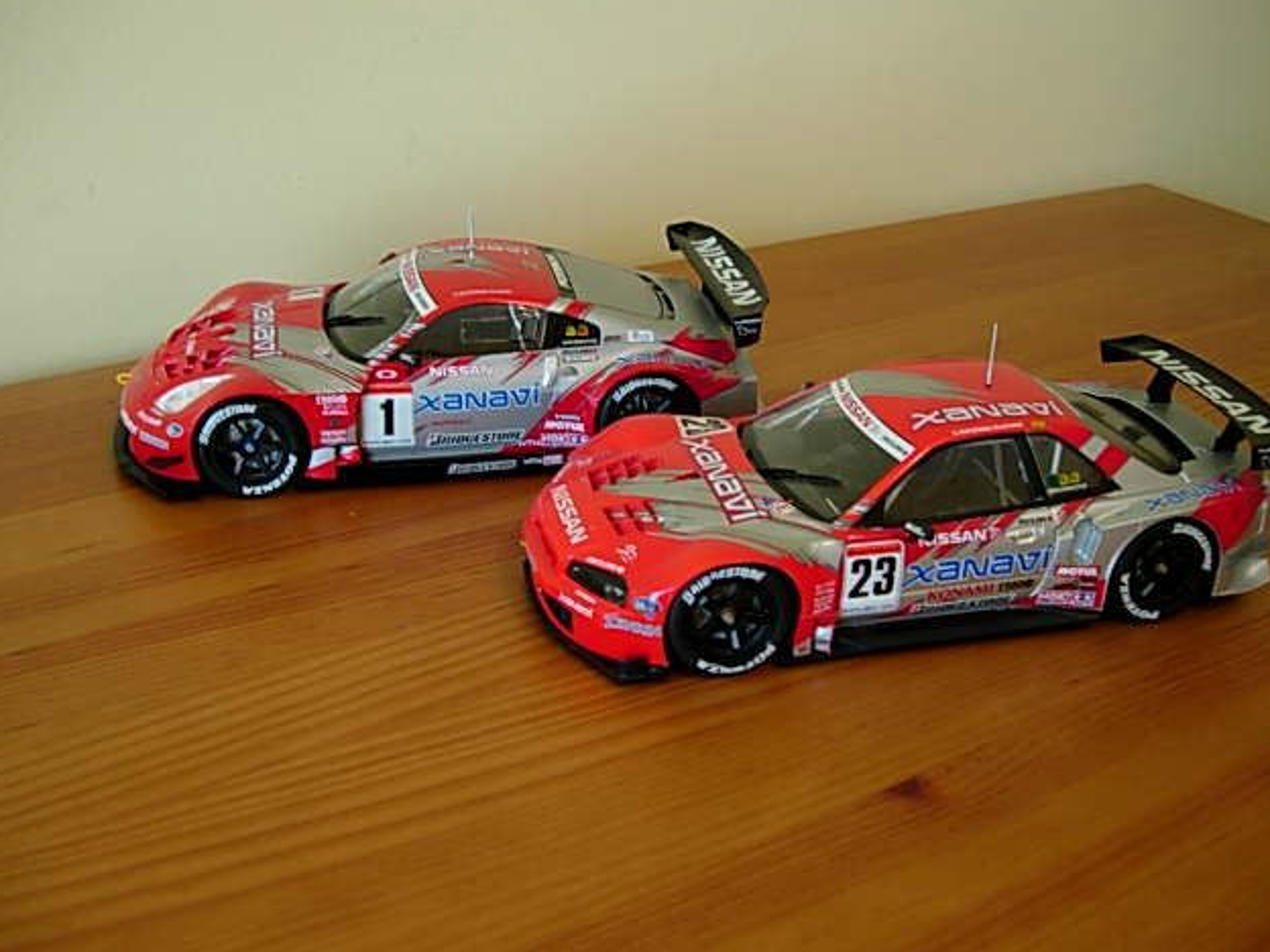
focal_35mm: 39
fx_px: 1431
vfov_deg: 36.8
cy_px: 466
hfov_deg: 47.9
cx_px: 639
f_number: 2.8
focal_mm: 7.8
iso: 102
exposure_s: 1/32
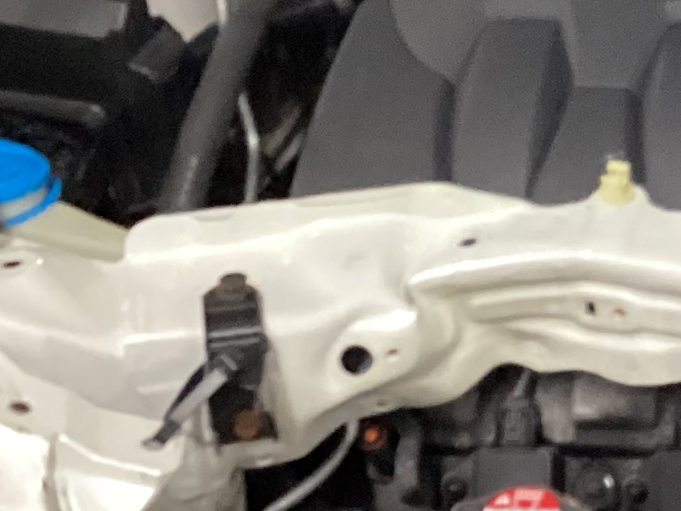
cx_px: 931
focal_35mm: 124
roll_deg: +0.0
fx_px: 2439
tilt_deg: -31.6
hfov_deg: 15.0
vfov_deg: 11.9
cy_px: 93
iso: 400
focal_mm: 3.3
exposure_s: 1/40
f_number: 2.4
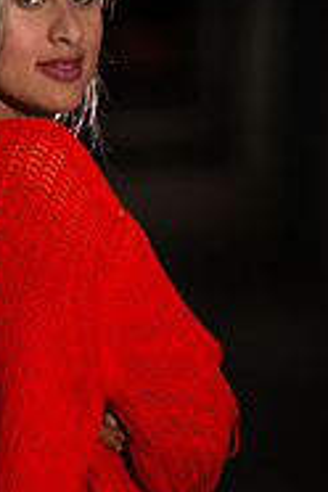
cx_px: 40
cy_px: 307
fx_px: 2815
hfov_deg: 6.7
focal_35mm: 206
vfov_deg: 10.0
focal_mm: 85
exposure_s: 1/200
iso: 200
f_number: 1.8
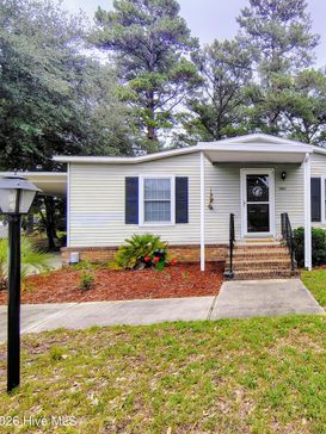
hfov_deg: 54.9
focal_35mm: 22
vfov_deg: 76.4
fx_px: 276
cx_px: 279
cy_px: 218
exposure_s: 1/386
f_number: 2.2
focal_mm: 2.13
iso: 100
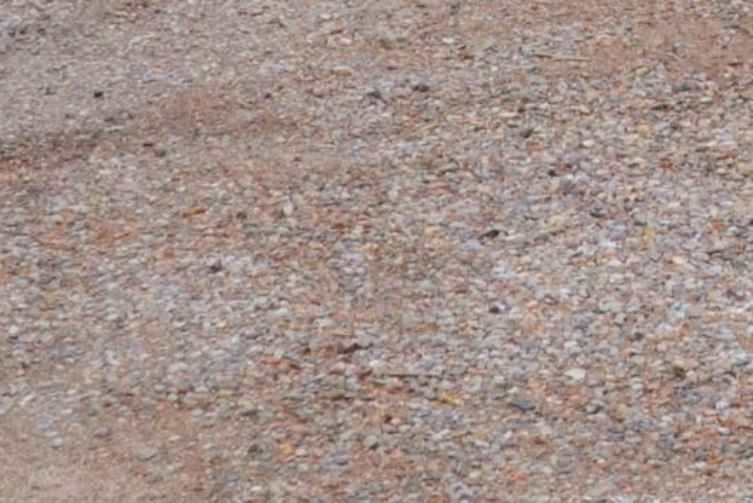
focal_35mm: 170
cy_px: -866
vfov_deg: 7.4
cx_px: 1255
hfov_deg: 11.4
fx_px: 3557
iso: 100
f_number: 9
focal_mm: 20
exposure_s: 1/320
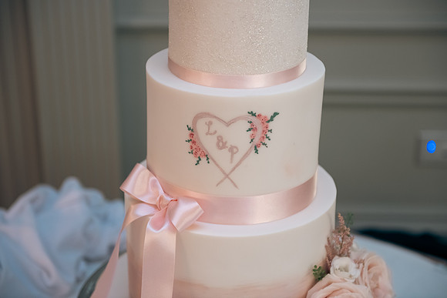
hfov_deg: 28.8
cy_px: 149
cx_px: 224
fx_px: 869
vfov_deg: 19.5
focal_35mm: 70
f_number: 3.5
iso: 800
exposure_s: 1/160
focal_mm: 70
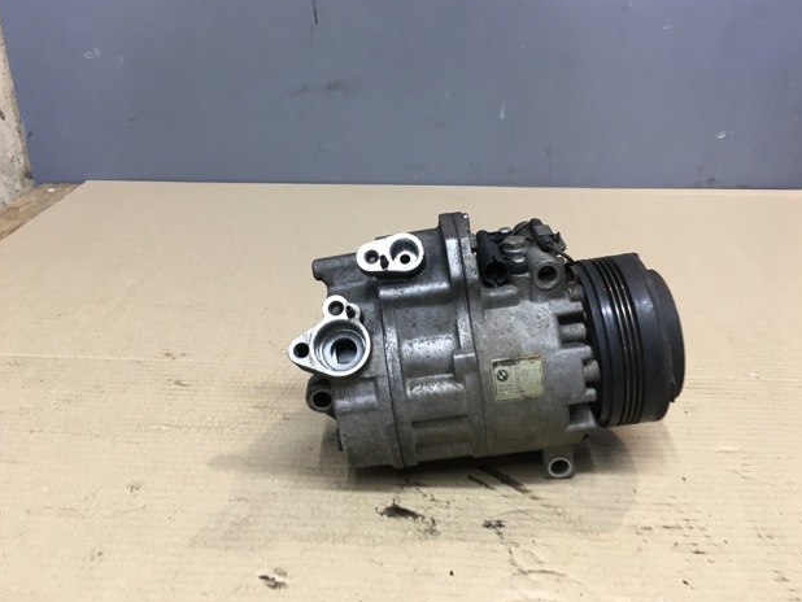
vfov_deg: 46.8
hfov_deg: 59.9
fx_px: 695
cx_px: 404
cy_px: 296
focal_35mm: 30
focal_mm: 4.15
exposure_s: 1/33
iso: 64
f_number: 2.2
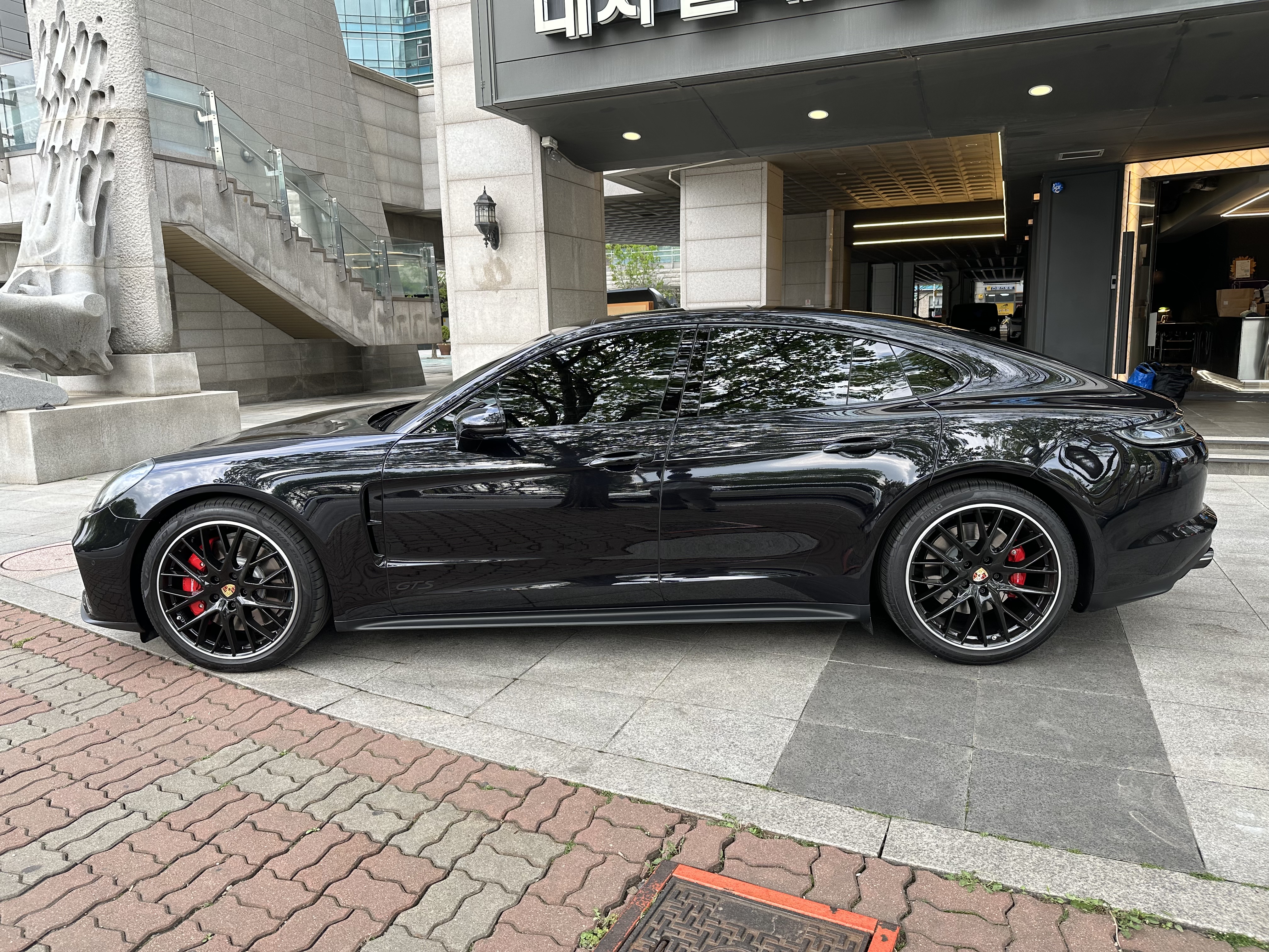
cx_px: 634
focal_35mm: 24
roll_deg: +1.9
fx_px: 880
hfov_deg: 71.6
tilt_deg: -9.1
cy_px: 476
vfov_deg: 56.8
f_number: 1.78
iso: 80
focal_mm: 6.86
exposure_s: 1/454
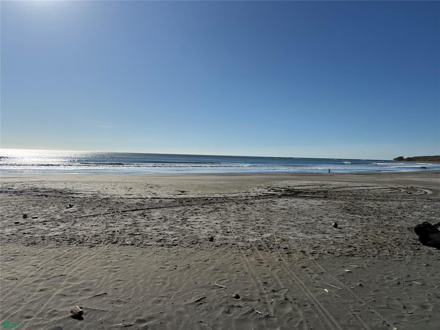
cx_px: 220
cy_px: 165
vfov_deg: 56.8
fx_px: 305
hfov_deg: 71.6
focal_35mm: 24
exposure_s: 1/11905
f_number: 1.78
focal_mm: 6.76
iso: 80
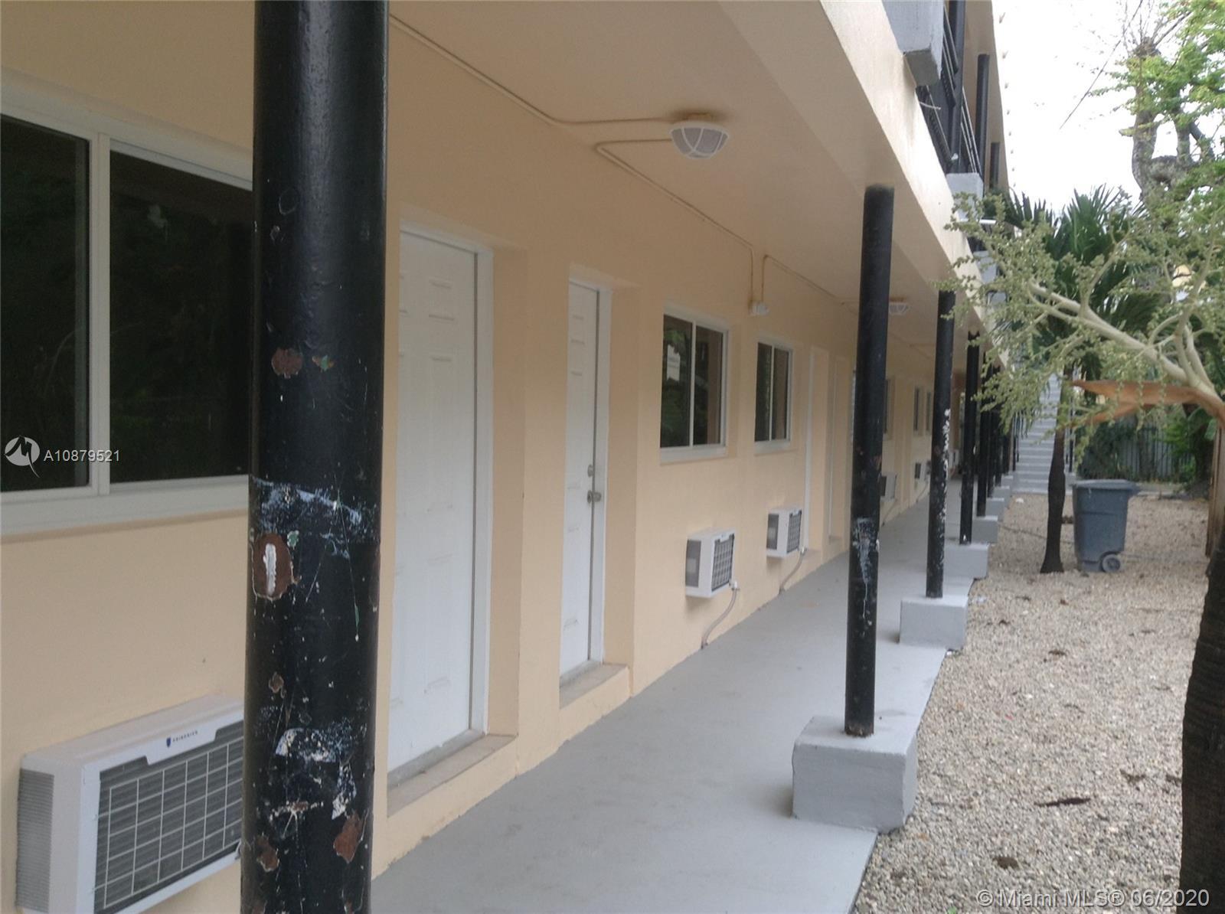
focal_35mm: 33
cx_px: 612
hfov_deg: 55.4
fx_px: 1166
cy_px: 457
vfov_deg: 42.8
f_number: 2.4
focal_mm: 3.3
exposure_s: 1/160
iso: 32
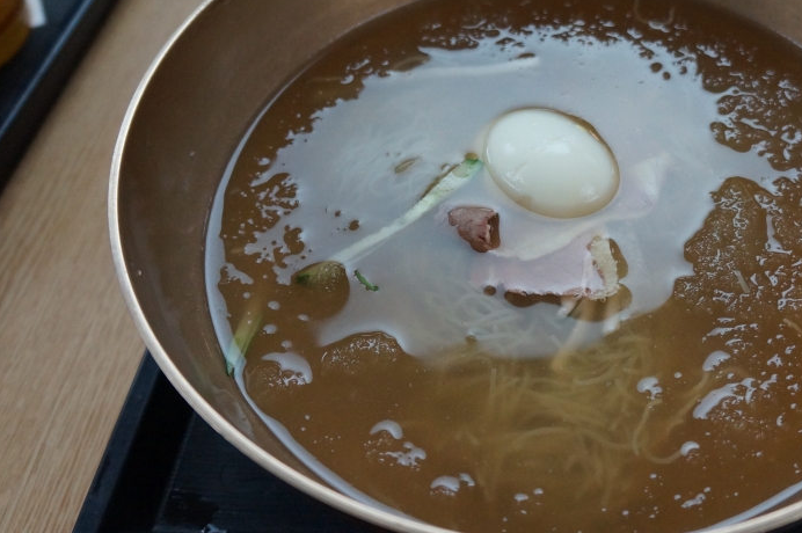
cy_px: 213
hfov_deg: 48.7
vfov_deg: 34.0
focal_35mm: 39
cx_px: 540
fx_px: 868
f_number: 4
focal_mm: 18
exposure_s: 1/160
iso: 2000
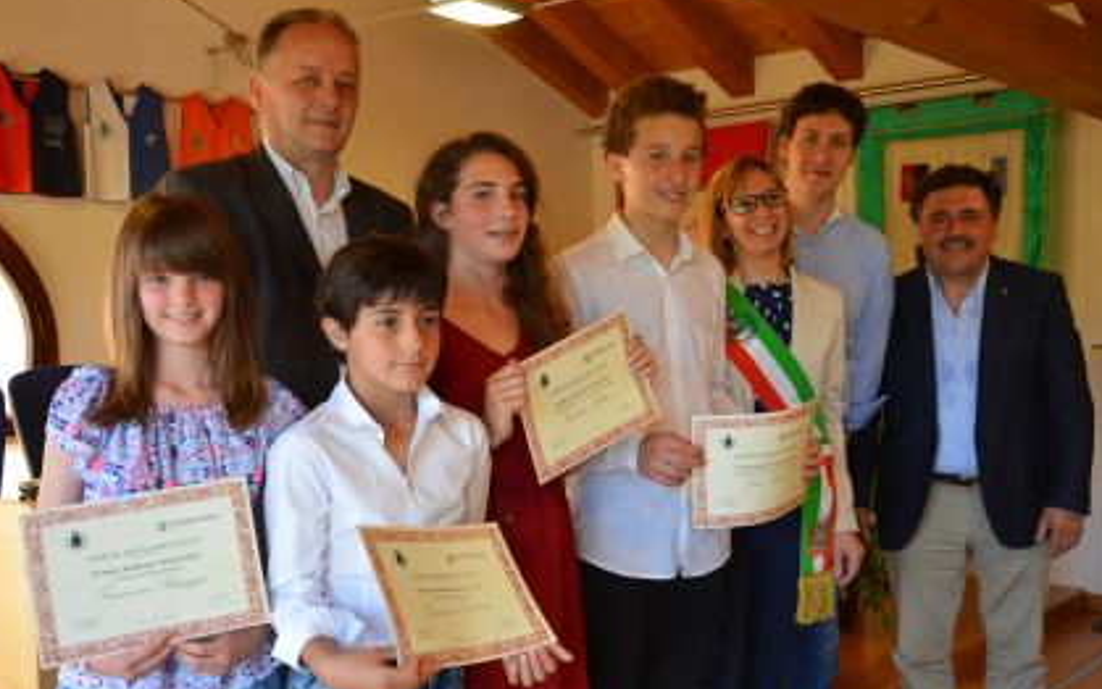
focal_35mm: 42
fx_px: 1262
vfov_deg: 30.5
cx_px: 587
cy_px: 379
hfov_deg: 47.2
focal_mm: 24
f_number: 3.8
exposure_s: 1/60
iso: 800
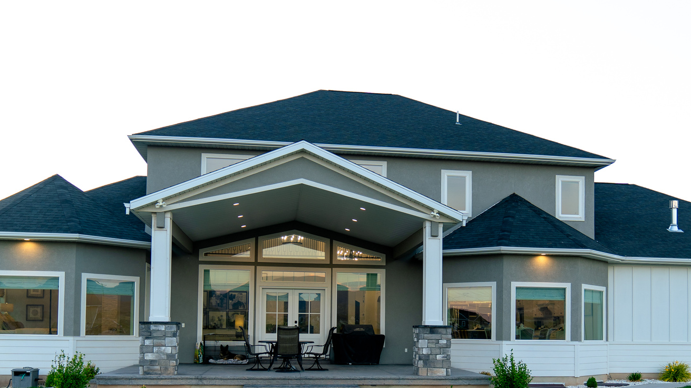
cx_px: 432
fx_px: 824
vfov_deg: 26.1
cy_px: 296
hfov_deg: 45.1
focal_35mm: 45
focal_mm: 27
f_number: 2.8
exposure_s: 1/125
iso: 100
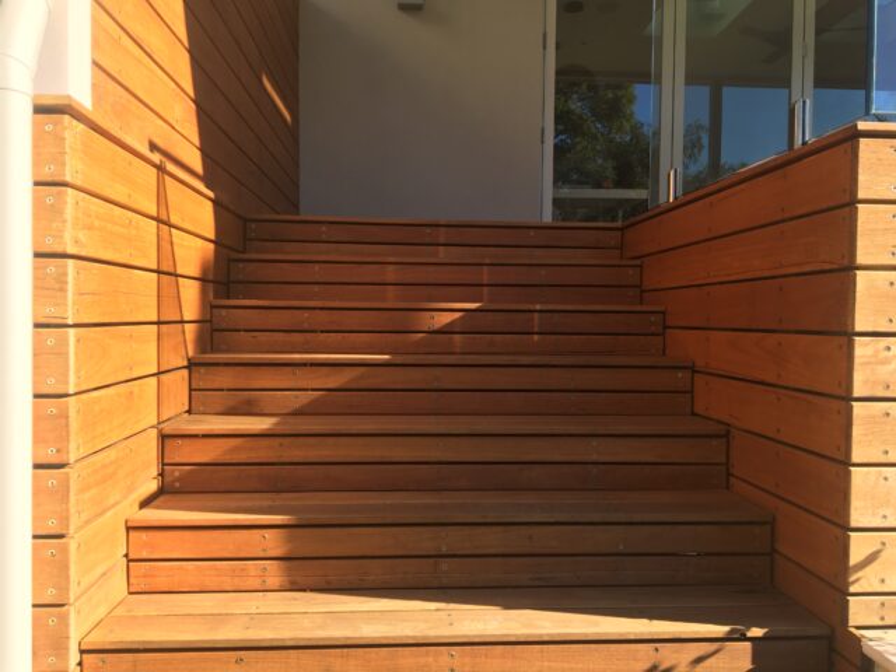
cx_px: 448
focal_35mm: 29
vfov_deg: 48.2
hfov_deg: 61.7
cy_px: 336
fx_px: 751
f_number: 2.2
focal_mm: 4.15
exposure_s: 1/273
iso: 25
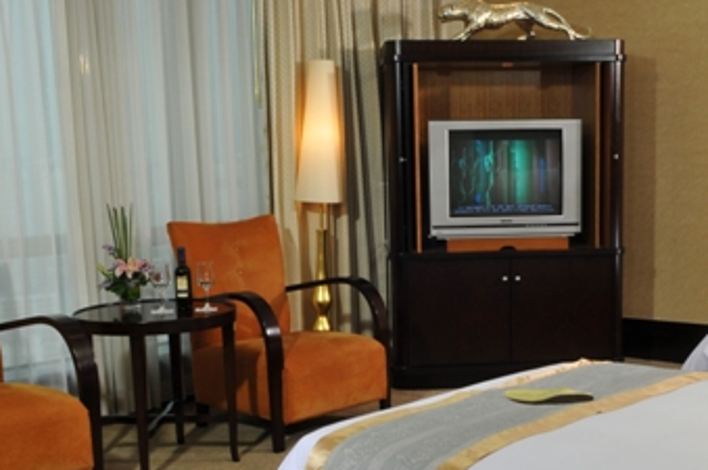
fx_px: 1119
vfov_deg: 23.6
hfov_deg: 34.7
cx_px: 476
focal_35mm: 57
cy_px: 313
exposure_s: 1/4
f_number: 16
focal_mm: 20
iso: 200
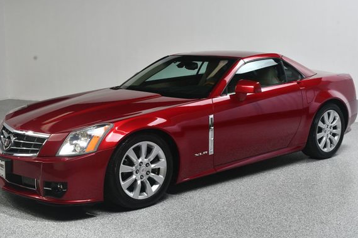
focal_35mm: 54
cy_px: 119
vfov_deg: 25.0
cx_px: 176
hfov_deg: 36.9
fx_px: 537
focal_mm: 32
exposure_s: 1/160
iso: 100
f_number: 13
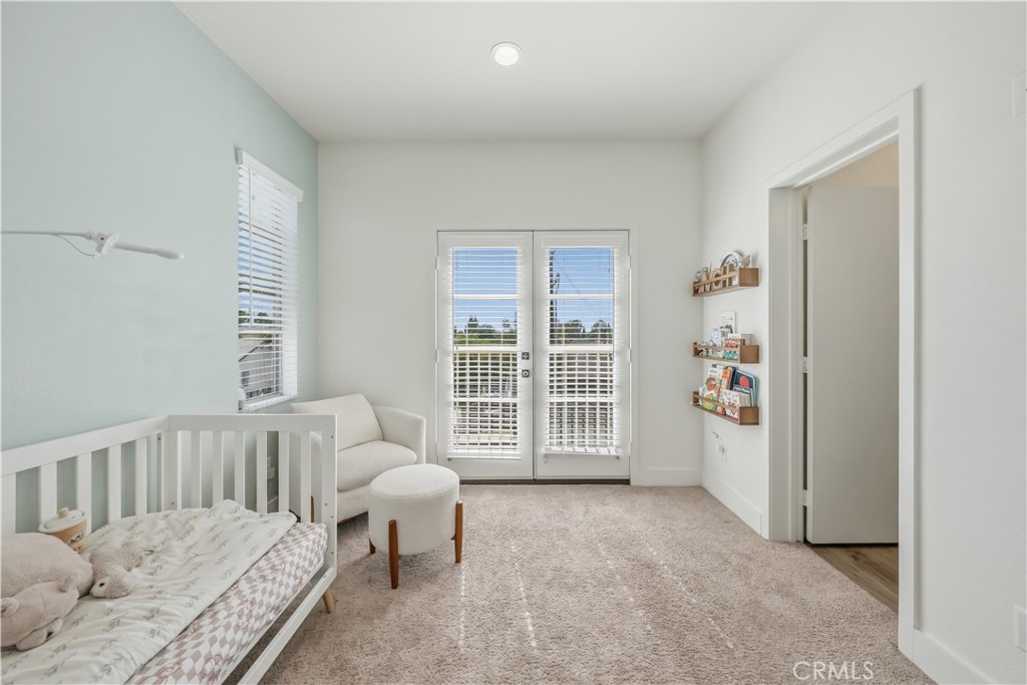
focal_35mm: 12
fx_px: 342
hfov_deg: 112.6
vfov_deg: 90.0
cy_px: 342
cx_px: 514
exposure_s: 1/1250
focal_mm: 12
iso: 1250
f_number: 6.3
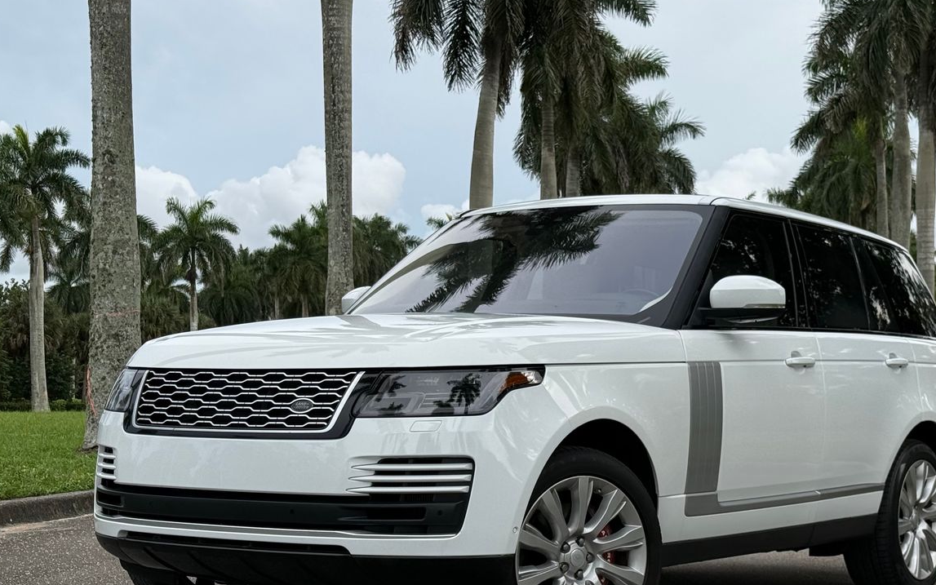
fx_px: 1811
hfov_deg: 28.9
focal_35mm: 71
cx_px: 538
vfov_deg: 18.3
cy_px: 429
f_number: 1.78
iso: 80
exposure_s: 1/1377
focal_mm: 6.76
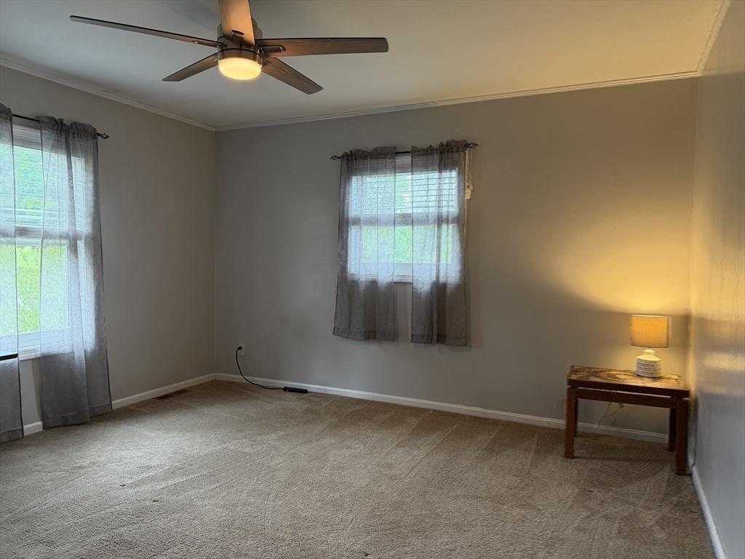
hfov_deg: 71.6
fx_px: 517
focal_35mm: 24
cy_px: 280
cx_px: 372
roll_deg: -0.9
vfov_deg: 56.8
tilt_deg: -2.8
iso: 400
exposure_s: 1/120
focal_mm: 6.76
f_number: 1.78
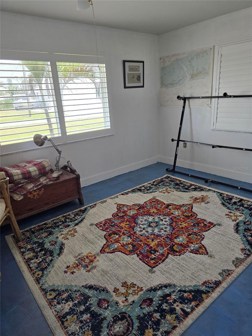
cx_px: 126
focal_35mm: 23
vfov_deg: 73.9
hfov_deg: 58.9
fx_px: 223
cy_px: 168
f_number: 1.7
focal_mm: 6.3
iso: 200
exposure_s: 1/180
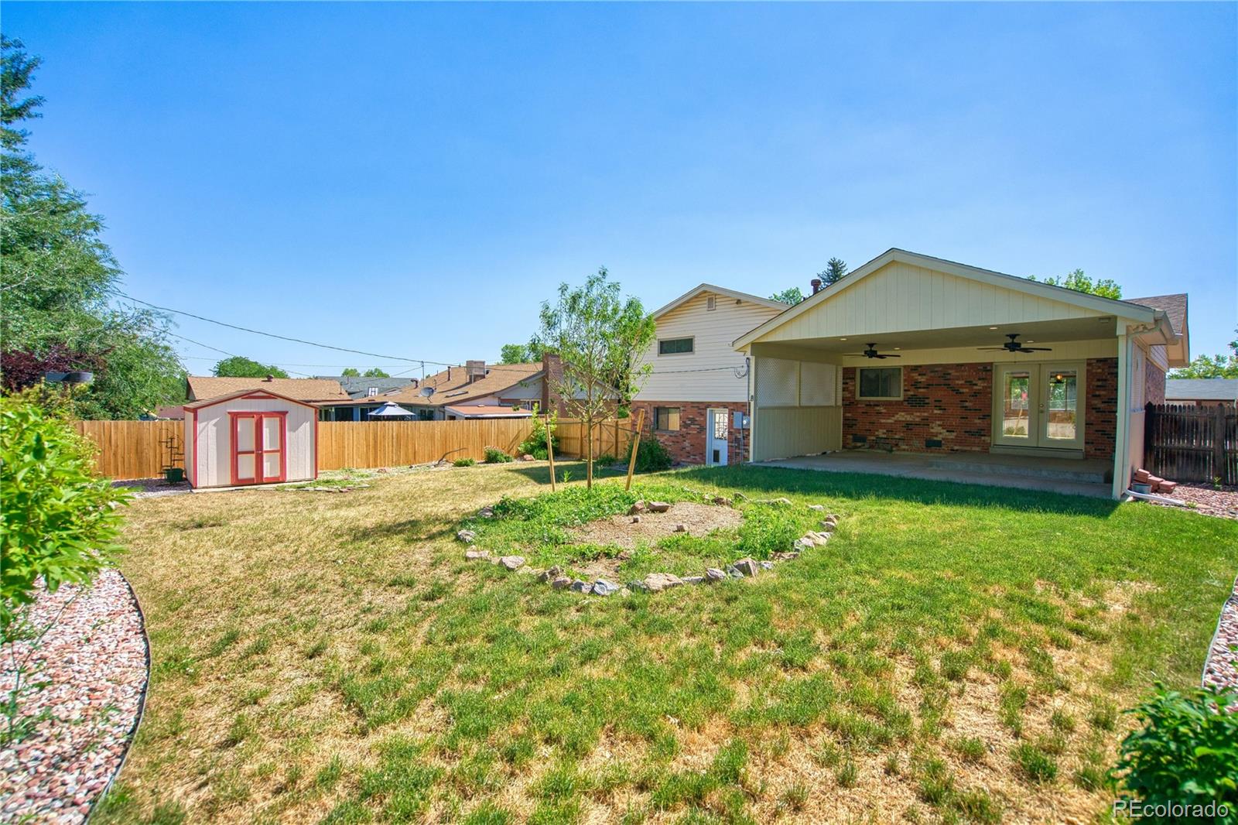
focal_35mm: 16
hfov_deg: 96.7
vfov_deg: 73.7
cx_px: 619
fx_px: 550
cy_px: 412
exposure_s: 1/3200
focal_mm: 16
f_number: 4
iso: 500
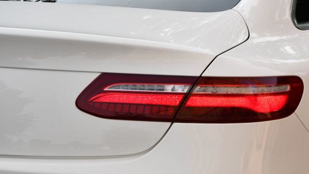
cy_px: 88
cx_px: 191
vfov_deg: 8.2
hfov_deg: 14.5
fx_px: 1212
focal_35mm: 148
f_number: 8
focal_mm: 75
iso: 110
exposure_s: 1/250
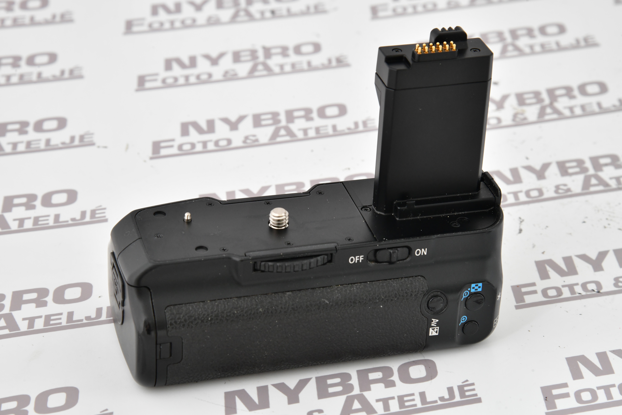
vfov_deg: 11.4
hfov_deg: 17.1
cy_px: 208
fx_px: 2073
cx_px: 311
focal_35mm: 120
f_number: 14
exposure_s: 1/125
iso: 1600
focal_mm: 120
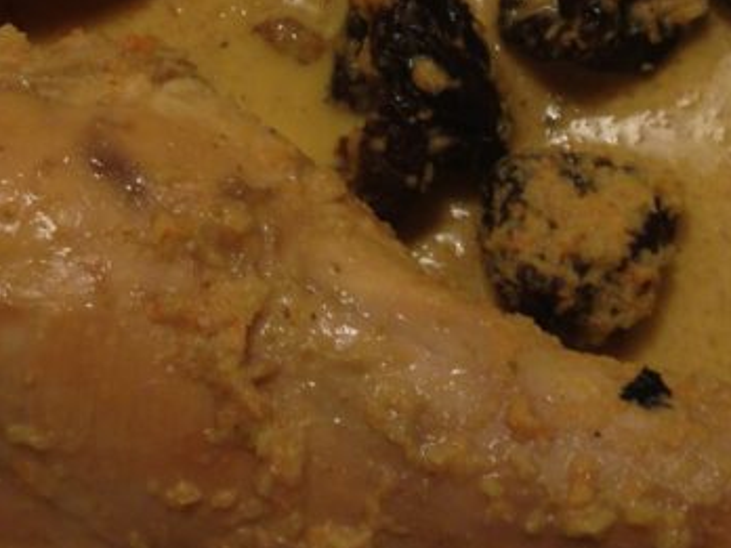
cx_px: 567
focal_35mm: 97
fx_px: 2048
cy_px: -8
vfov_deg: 15.0
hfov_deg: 20.0
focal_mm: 4.13
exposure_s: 1/20
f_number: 2.4
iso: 80
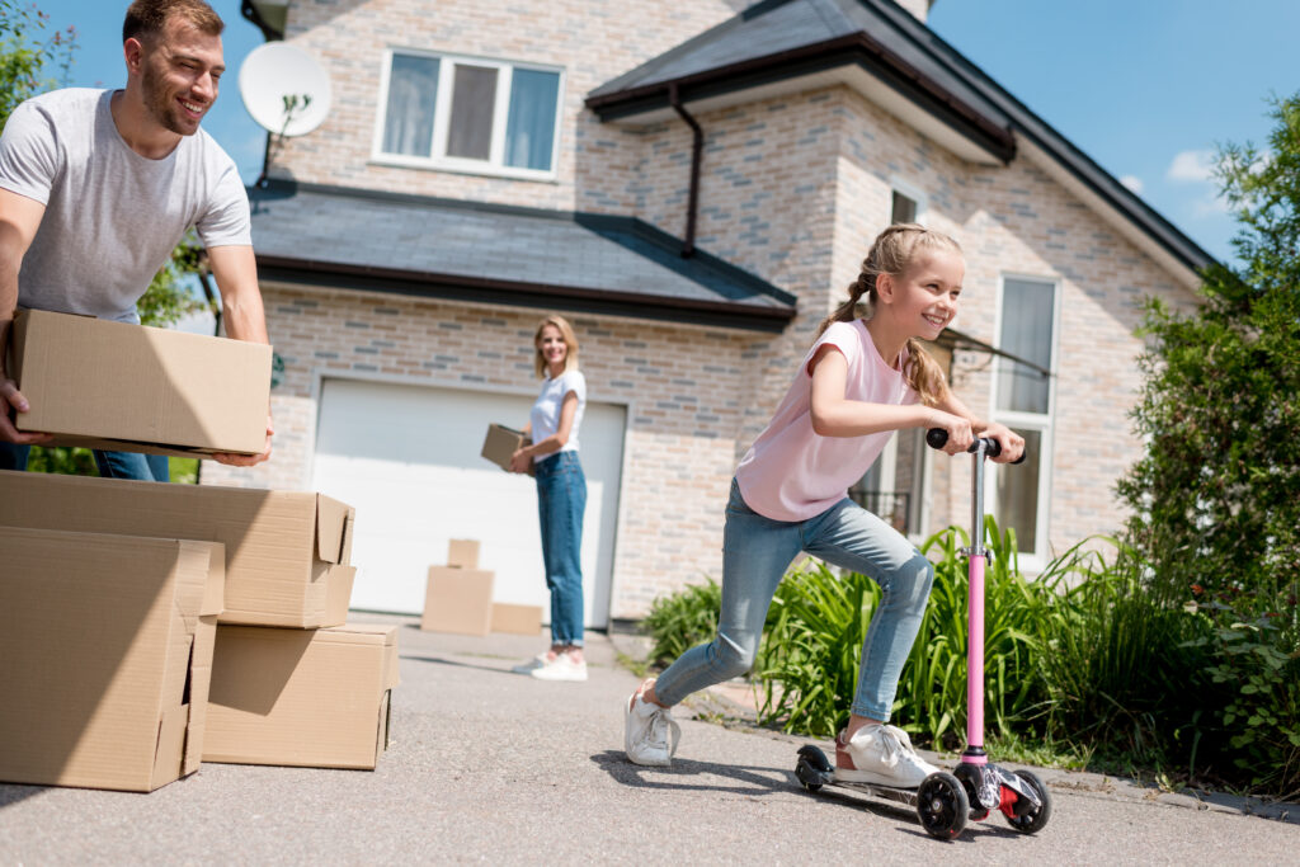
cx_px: 650
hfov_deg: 54.4
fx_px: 1264
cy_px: 434
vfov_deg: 37.9
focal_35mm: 35
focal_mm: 35
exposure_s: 1/4000
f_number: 2.8
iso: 160
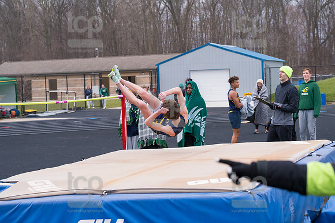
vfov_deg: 15.9
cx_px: 168
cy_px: 112
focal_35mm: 86
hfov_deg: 23.6
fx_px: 800
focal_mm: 86
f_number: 5
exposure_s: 1/2000
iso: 2000
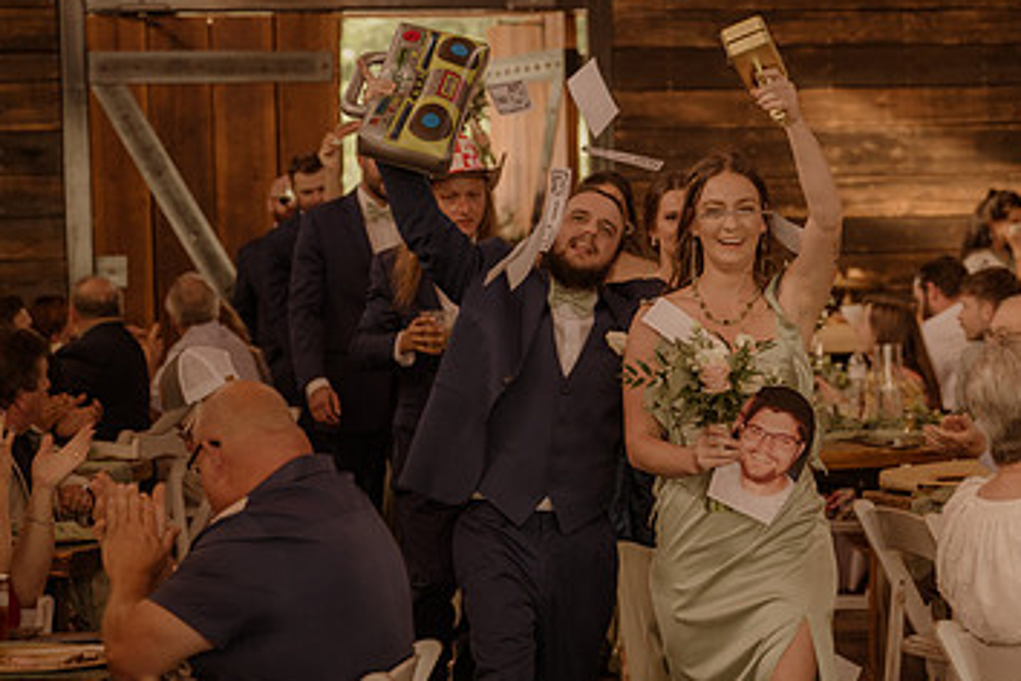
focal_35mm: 108
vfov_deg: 12.7
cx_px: 741
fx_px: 3063
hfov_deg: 18.8
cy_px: 449
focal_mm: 66
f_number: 2.8
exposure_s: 1/320
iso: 1000
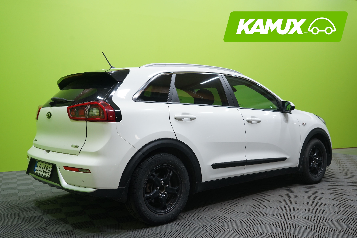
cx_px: 178
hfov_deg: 55.8
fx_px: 337
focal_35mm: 34
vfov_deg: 38.9
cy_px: 119
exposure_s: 1/25
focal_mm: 34
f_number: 5.6
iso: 800
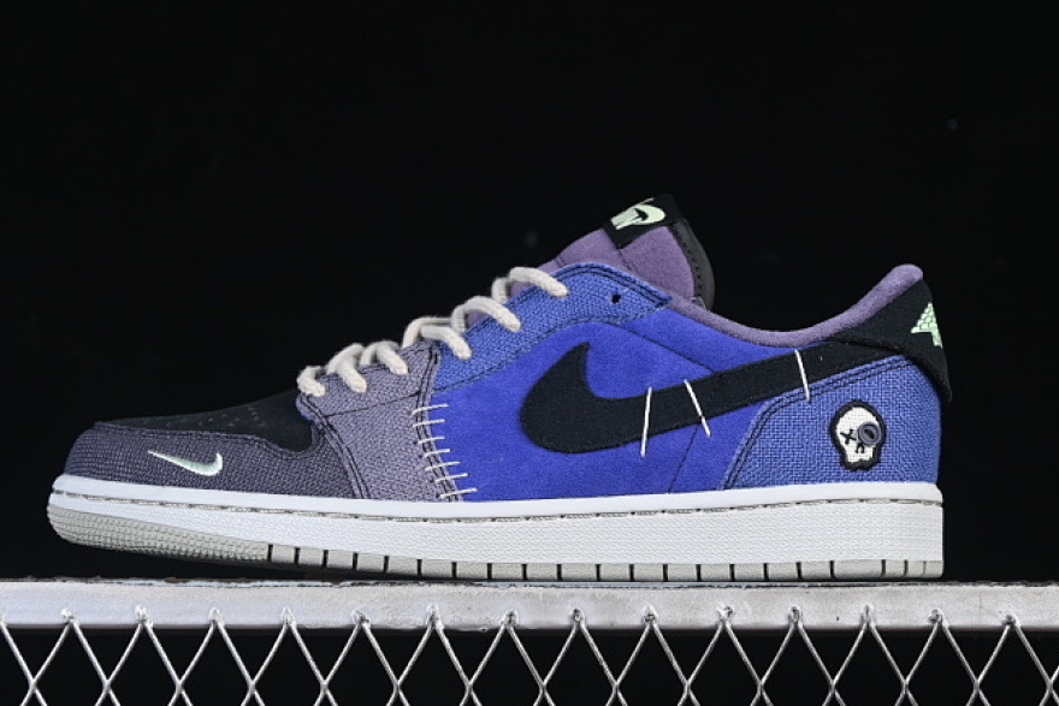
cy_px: 312
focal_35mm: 92
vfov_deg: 14.9
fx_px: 2707
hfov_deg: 22.1
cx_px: 510
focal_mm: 50
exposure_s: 1/60
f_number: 6.3
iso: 160
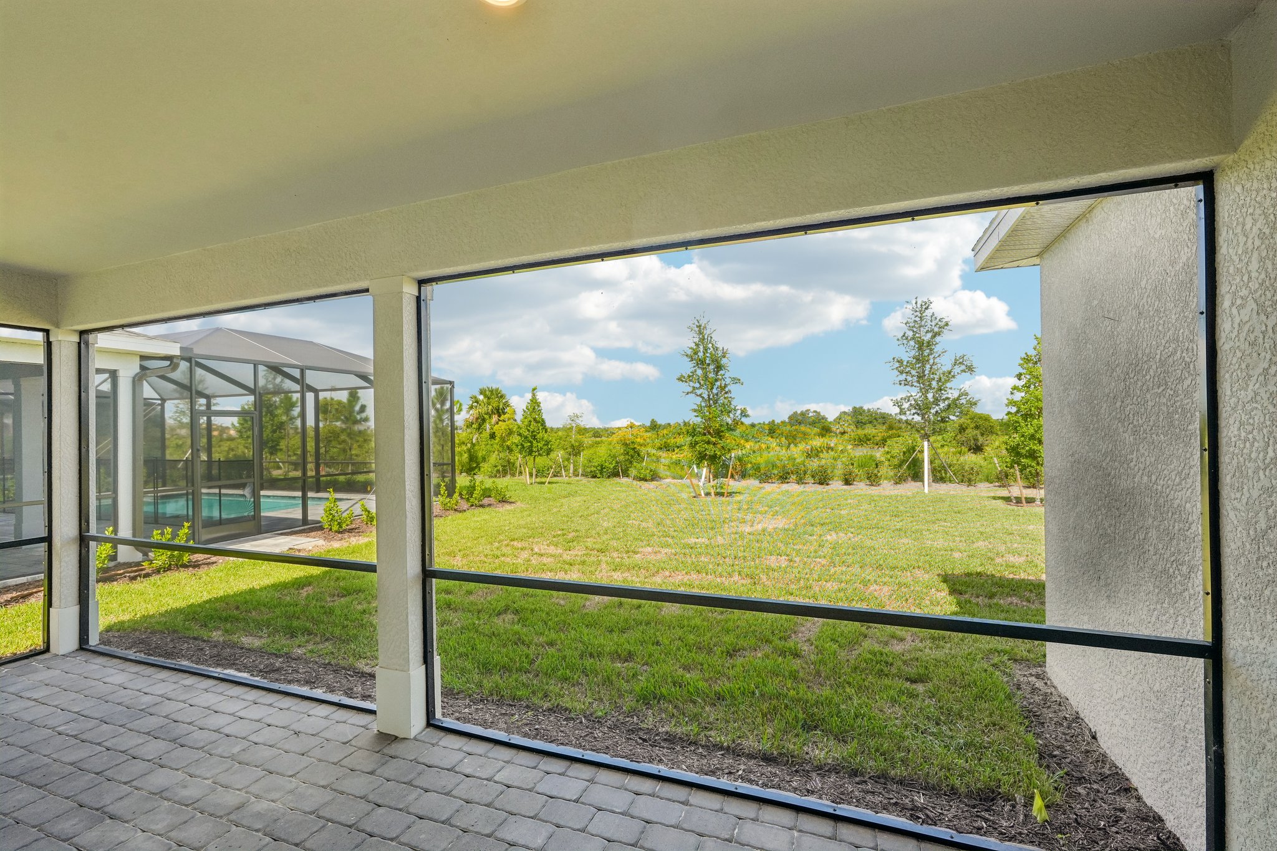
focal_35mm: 16
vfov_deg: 72.0
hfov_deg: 95.0
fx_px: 585
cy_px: 426
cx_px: 638
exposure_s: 1/320
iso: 400
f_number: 8
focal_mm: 16.5
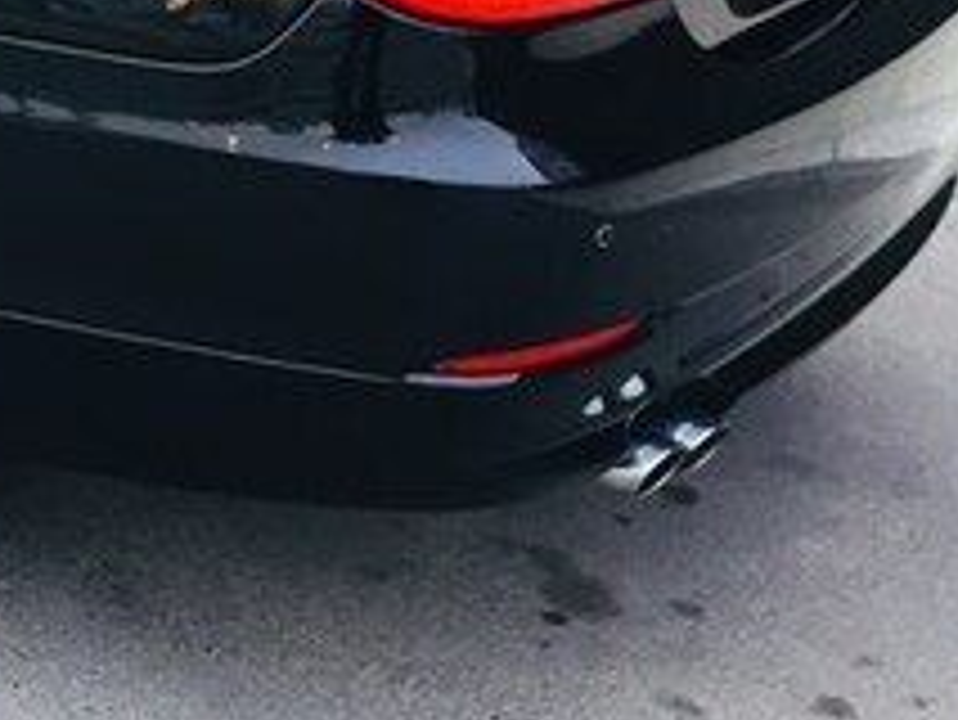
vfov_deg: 15.6
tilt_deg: -10.3
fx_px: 2492
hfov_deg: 19.6
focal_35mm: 90
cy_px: -209
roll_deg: -2.5
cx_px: -382
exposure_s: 1/33
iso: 32
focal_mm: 4.15
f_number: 2.2
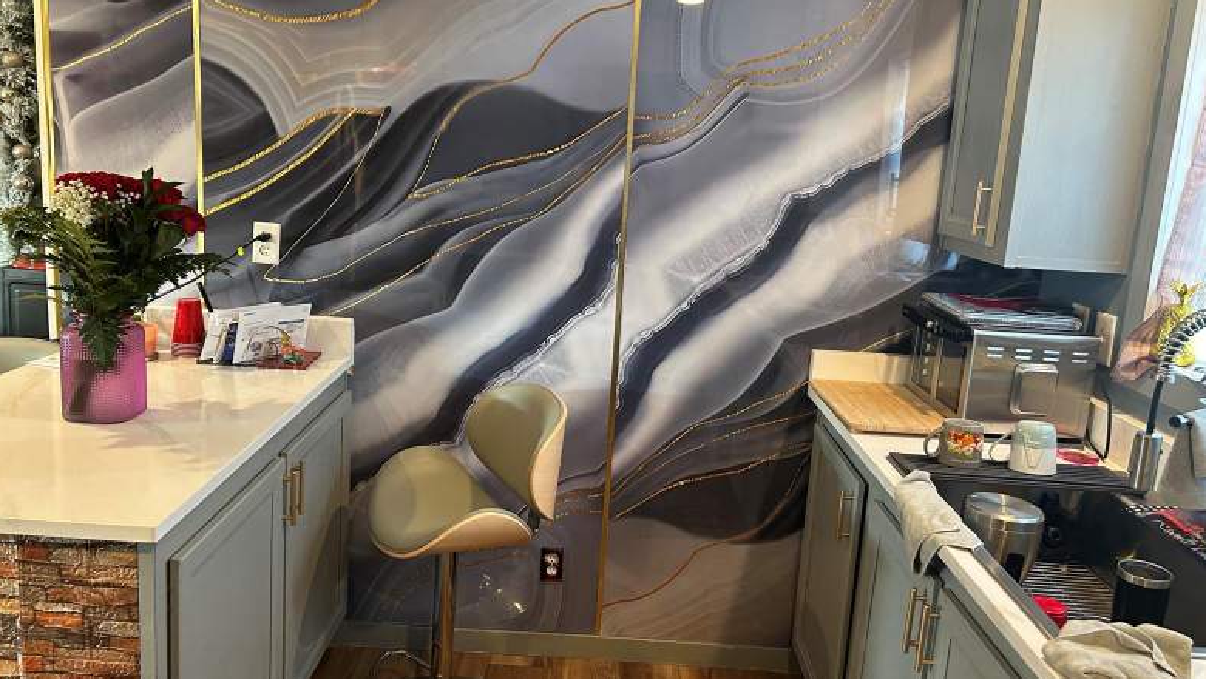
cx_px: 602
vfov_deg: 40.2
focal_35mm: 29
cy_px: 312
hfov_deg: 66.0
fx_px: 928
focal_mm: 5.7
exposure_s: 1/60
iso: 250
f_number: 1.5
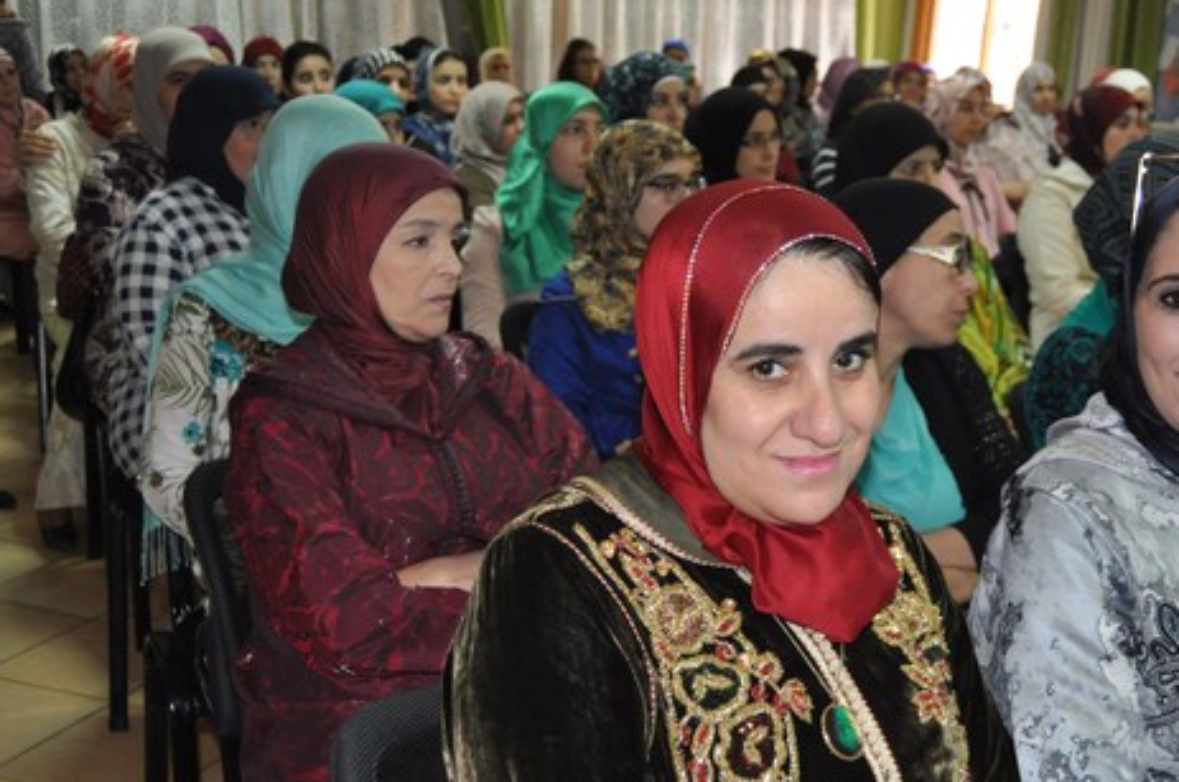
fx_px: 1559
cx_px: 731
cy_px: 444
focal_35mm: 48
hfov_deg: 41.2
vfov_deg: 28.1
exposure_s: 1/60
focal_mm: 23
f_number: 3.8
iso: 800
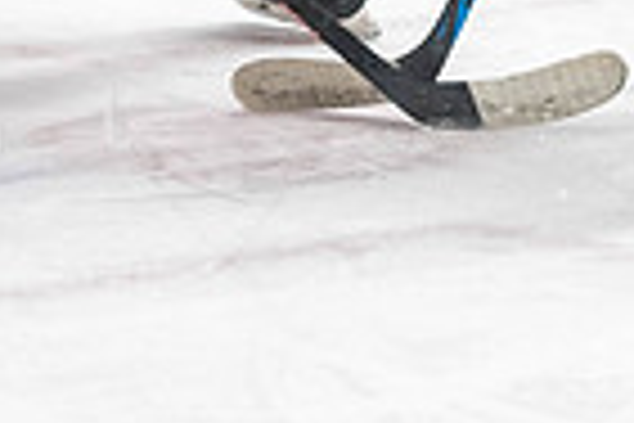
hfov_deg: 4.3
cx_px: 12
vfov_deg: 2.9
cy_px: -520
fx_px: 8347
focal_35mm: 474
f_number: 2.8
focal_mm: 98
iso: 2000
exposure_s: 1/640
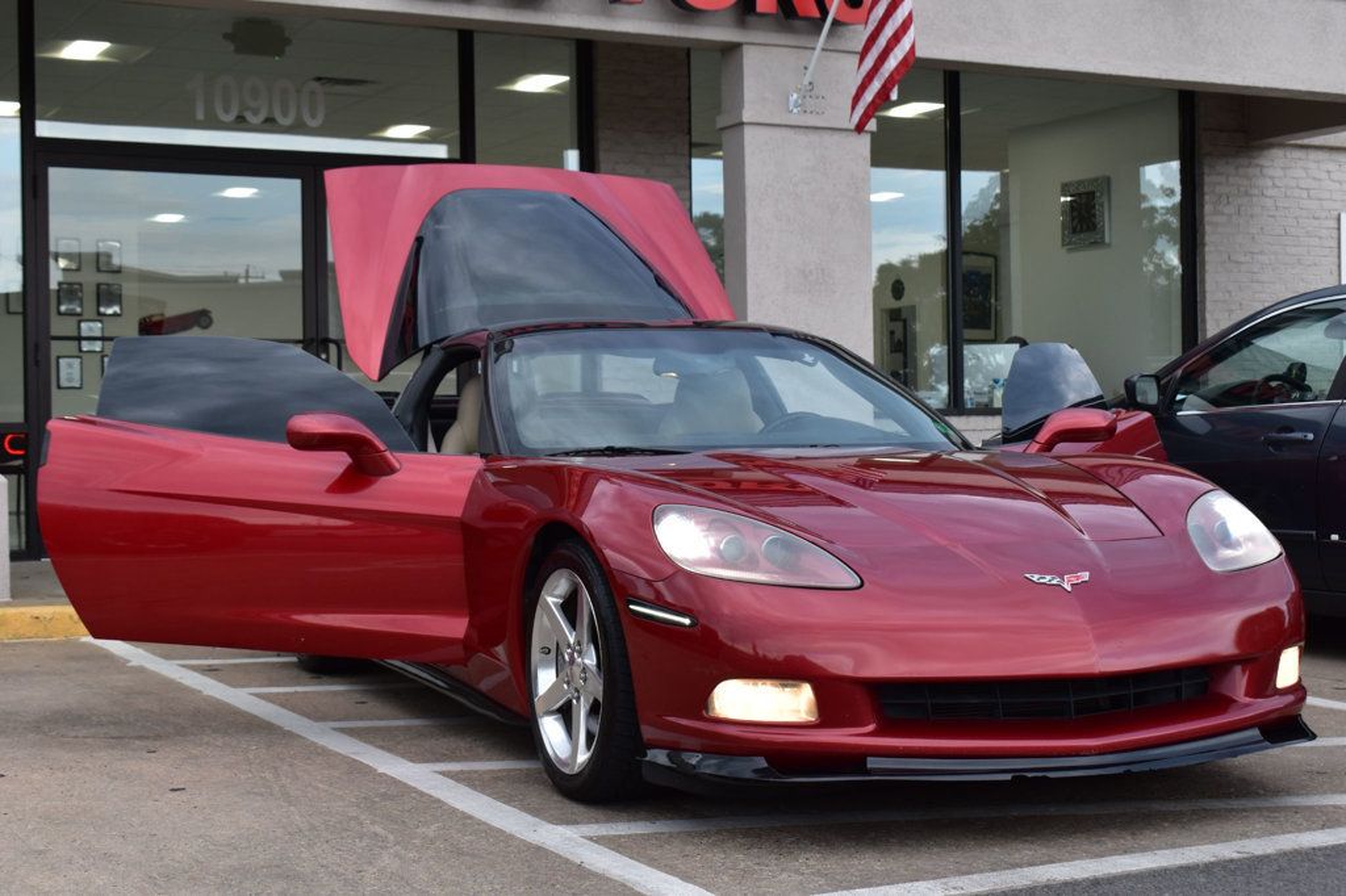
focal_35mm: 57
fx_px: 2130
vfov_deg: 23.8
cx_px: 673
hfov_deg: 35.1
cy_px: 448
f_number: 9
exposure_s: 1/100
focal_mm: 38
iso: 400
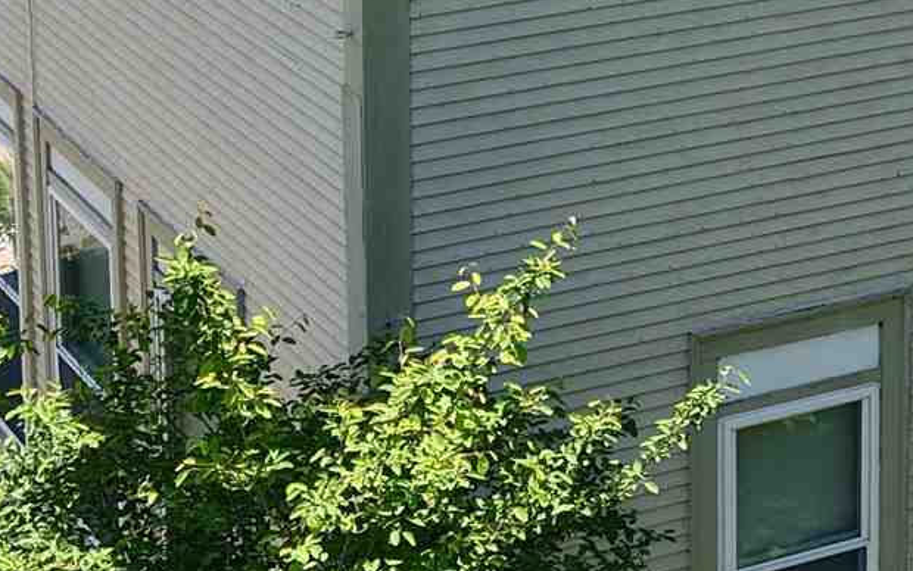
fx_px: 3136
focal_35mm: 126
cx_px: 763
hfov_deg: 16.4
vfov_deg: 10.1
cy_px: -271
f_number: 1.8
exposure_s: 1/100
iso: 290
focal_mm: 8.67
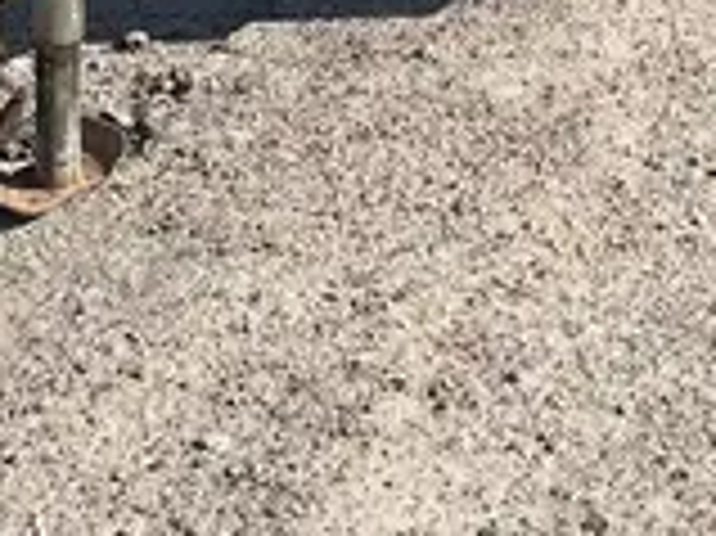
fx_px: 2480
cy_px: -538
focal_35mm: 120
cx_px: 603
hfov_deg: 16.3
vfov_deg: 11.2
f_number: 1.6
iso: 50
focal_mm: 5.1
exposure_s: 1/4651
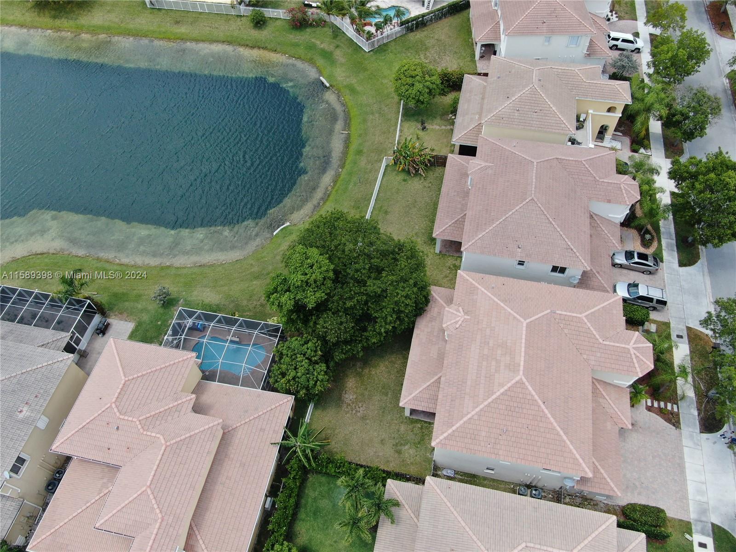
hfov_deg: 69.4
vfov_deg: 54.9
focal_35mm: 25
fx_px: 532
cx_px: 368
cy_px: 276
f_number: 2.8
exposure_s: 1/640
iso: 100
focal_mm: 4.48
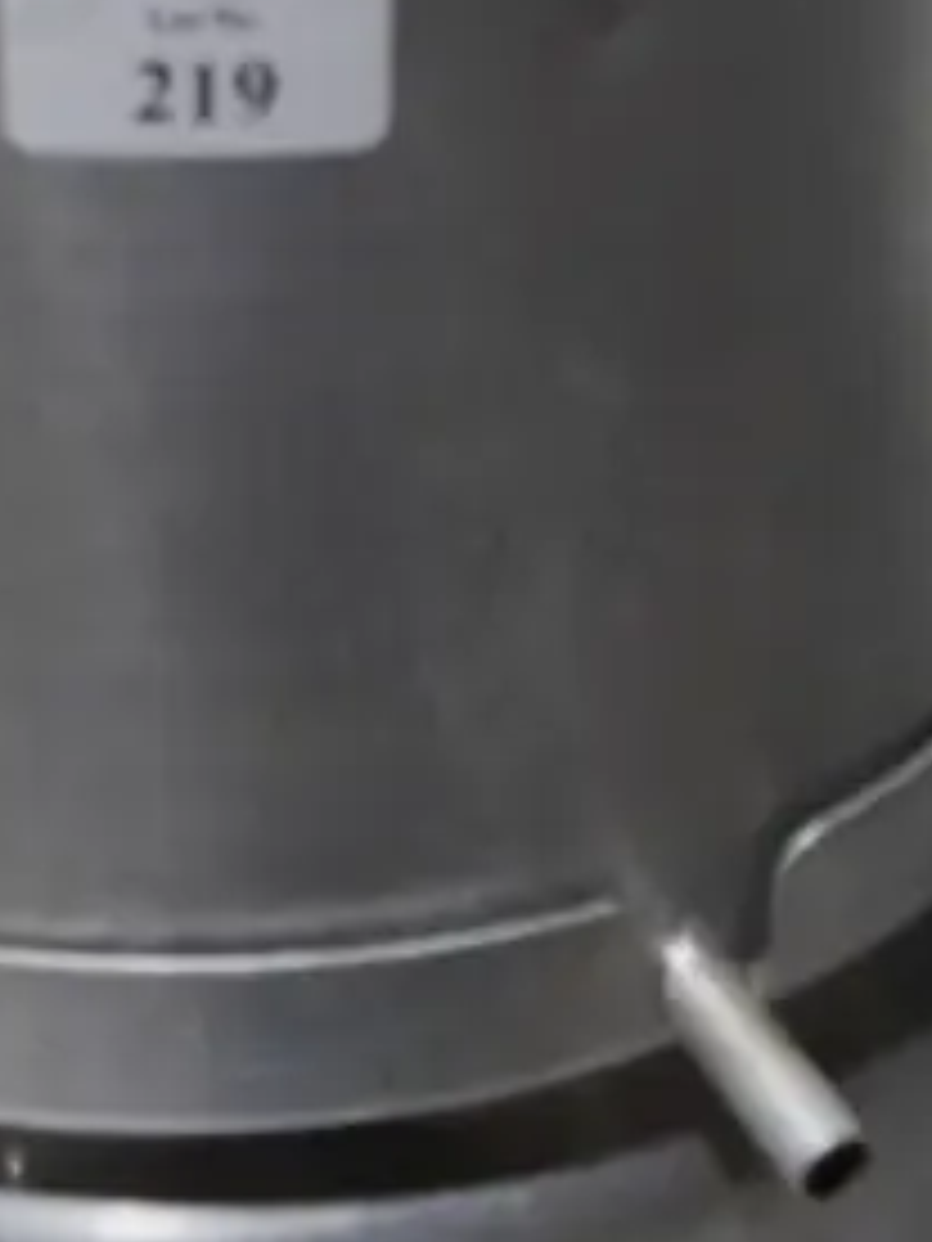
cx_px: 302
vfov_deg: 17.5
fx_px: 3733
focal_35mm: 104
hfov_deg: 14.2
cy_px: -441
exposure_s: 1/125
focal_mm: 14
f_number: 3.5
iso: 200
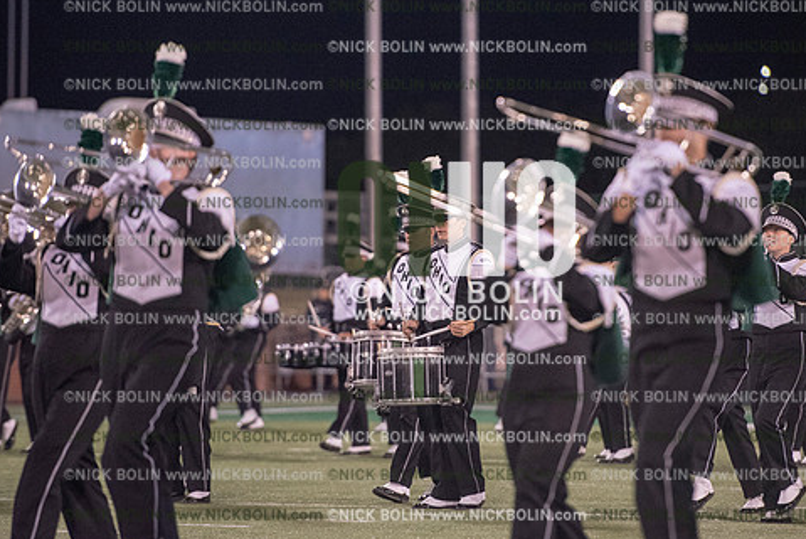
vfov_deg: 5.7
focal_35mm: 242
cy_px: 242
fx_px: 5421
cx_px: 456
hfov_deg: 8.5
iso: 5000
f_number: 3.2
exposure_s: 1/1250
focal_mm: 200
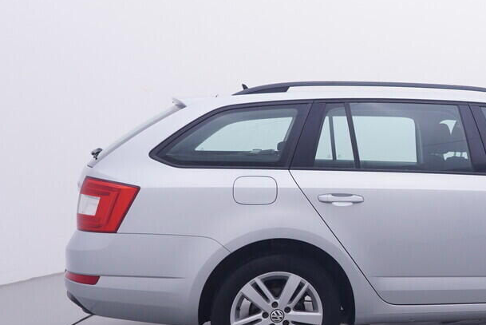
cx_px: 479
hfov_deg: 34.3
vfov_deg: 25.5
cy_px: 176
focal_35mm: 53
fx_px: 718
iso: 200
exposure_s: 1/80
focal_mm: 15
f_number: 5
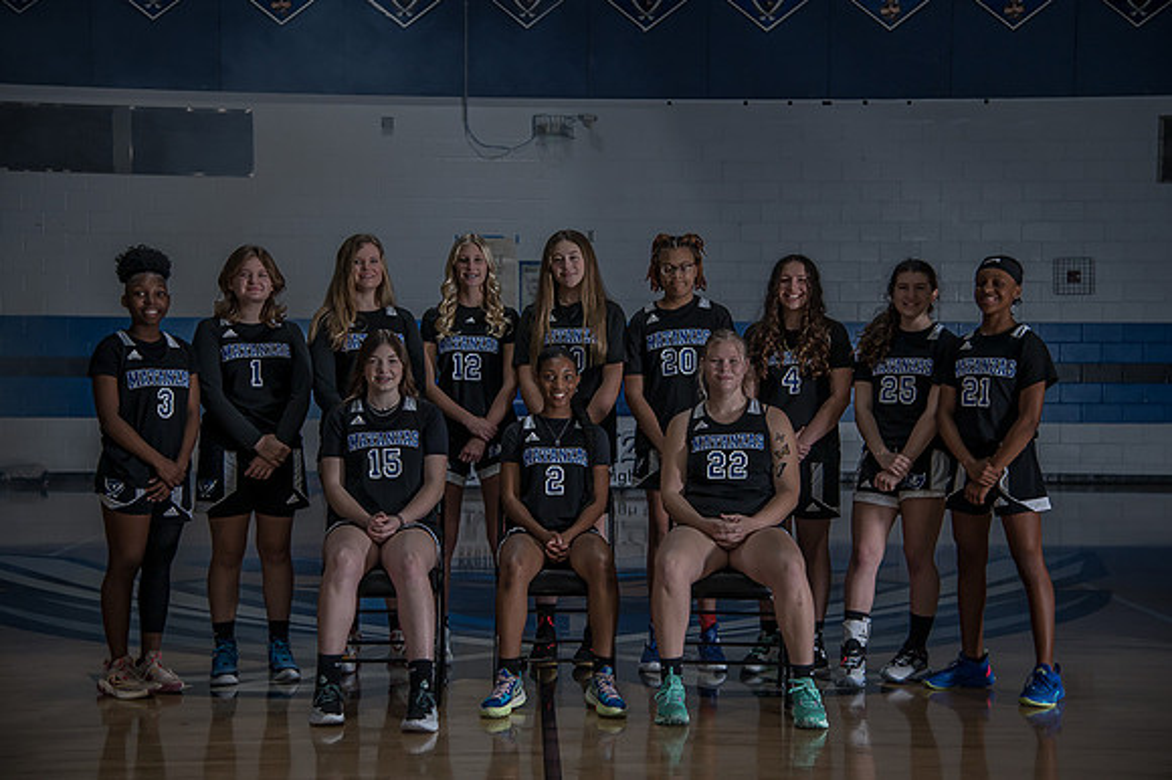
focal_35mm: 60
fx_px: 1939
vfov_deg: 22.7
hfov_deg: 33.6
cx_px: 586
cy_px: 390
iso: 640
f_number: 4
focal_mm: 58
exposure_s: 1/200
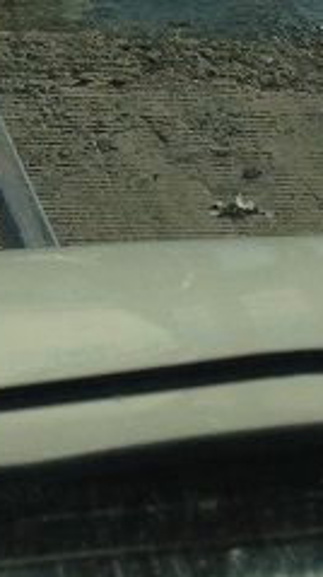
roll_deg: +0.4
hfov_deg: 6.9
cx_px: -235
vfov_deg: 11.8
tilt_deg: -13.7
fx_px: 2625
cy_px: -378
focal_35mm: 172
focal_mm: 4.12
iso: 50
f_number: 2.4
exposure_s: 1/1290
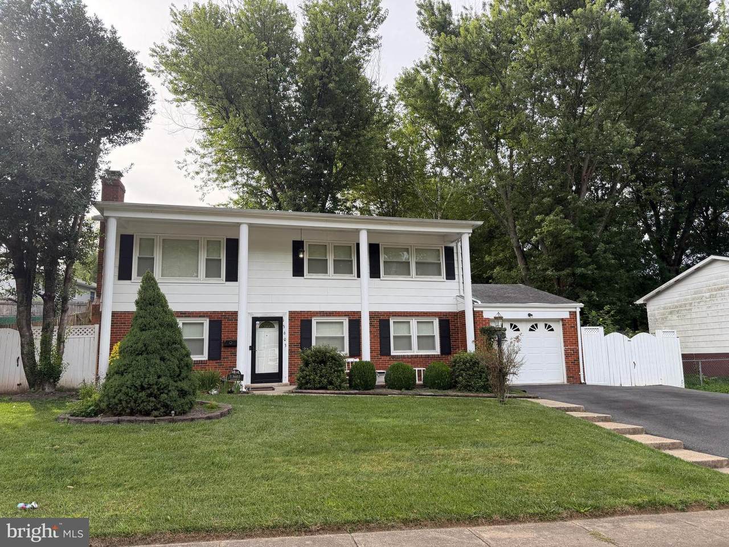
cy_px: 274
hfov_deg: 71.6
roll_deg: +1.0
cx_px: 364
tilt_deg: +8.8
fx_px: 505
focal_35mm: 24
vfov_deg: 56.8
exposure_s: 1/1230
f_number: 1.78
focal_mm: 6.76
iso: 100
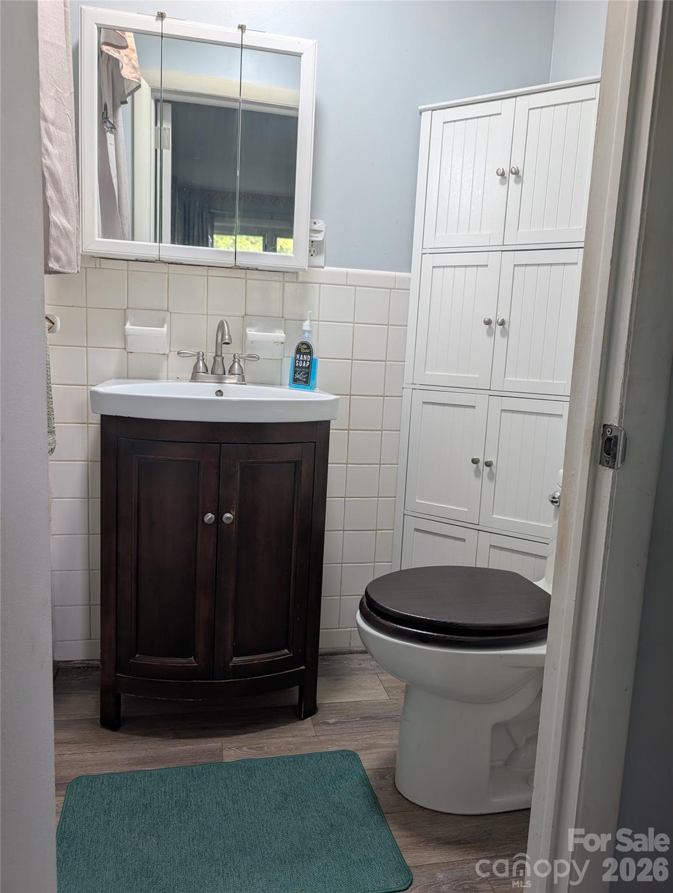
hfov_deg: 56.9
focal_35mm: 24
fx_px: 620
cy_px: 446
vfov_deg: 71.5
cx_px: 336
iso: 22
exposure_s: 1/122
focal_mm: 6.9
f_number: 1.68
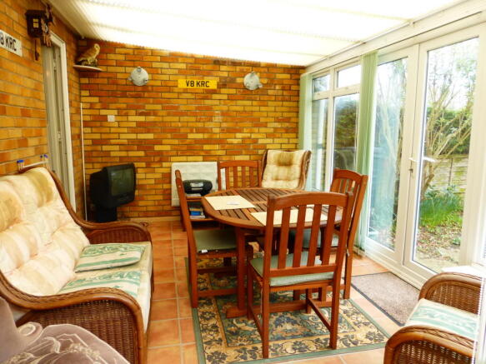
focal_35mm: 24
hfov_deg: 71.6
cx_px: 243
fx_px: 337
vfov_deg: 56.8
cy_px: 182
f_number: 3.3
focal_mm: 4.3
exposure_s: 1/60
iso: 200
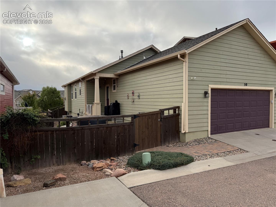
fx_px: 191
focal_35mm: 24
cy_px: 104
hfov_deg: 71.6
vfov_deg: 56.8
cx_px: 138
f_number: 1.78
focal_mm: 6.76
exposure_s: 1/2110
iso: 100
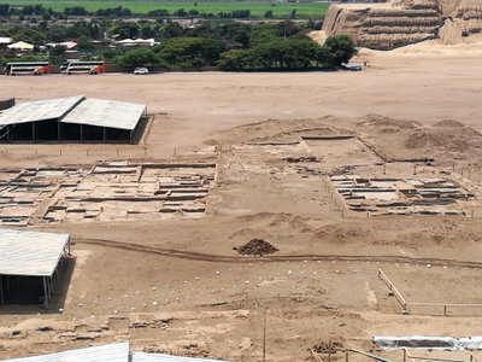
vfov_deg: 51.4
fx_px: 376
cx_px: 241
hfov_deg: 65.3
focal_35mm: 27
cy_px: 181
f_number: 2.2
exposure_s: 1/1185
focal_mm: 4.5
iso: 50
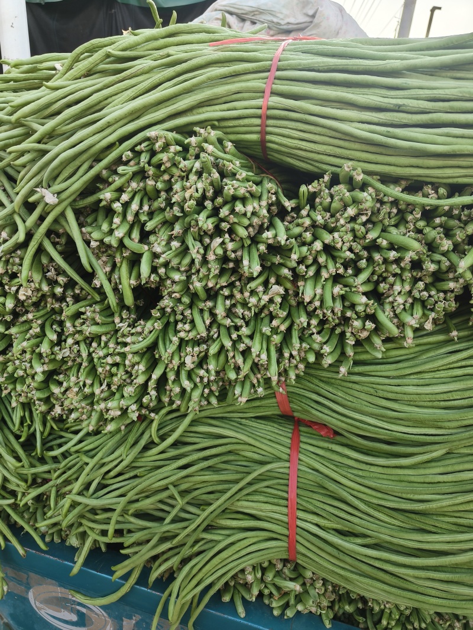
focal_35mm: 24
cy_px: 315
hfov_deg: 56.8
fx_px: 437
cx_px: 236
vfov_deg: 71.6
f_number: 1.8
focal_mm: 5.59
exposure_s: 1/723
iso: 50
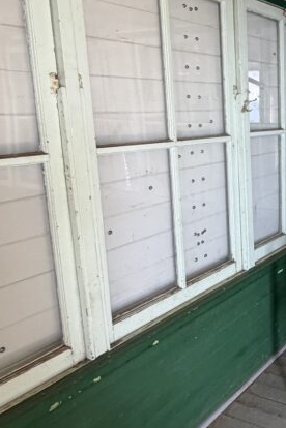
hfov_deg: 30.3
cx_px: 358
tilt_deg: -9.4
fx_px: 429
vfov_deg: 52.9
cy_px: 178
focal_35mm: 36
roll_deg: +0.6
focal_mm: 2.22
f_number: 2.2
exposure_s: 1/121
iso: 320
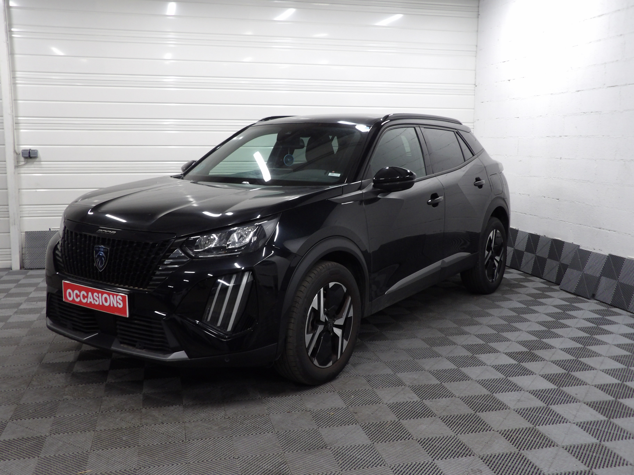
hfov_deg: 55.4
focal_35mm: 33
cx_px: 317
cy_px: 238
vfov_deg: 42.9
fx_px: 604
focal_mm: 5.9
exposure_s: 1/20
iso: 210
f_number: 3.1
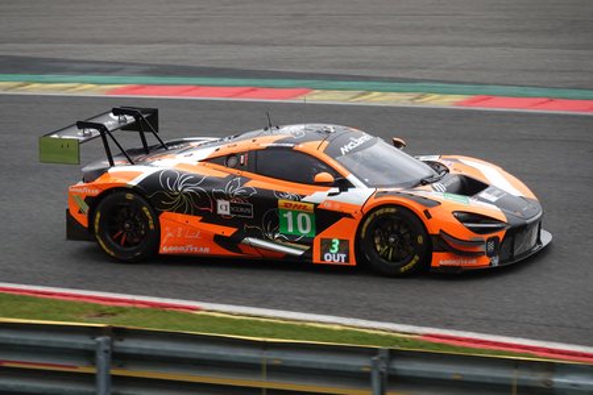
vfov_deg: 7.5
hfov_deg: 11.2
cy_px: 198
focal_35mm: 184
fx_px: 3031
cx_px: 296
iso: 160
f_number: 4
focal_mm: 67.46
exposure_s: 1/800
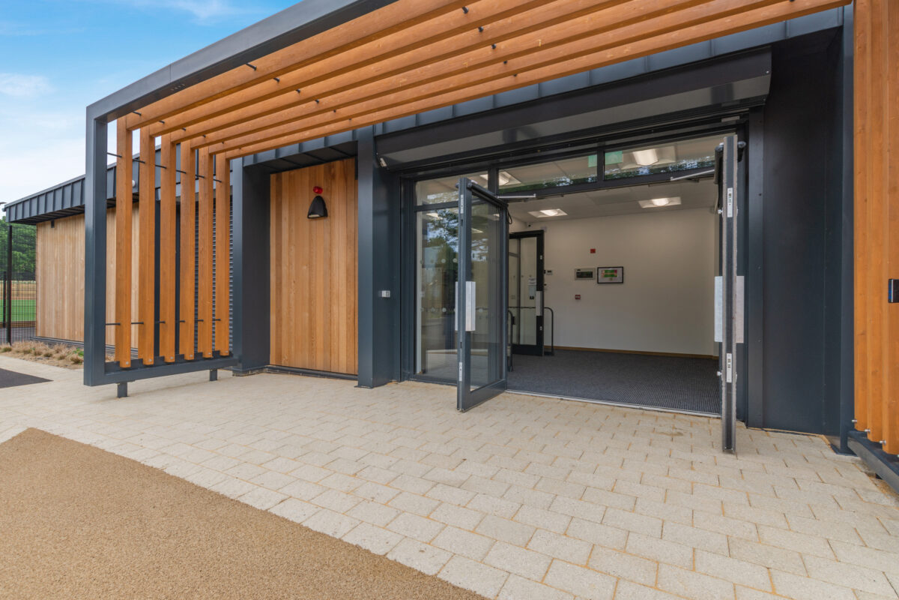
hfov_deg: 100.4
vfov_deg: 77.3
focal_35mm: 15
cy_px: 300
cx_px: 450
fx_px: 375
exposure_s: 1/80
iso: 100
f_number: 8
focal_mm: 10
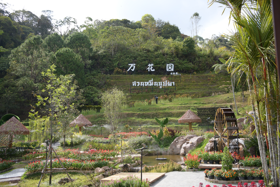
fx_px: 264
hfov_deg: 55.8
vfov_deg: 38.9
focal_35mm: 34
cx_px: 140
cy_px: 94
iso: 100
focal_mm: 34
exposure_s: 1/640
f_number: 2.8
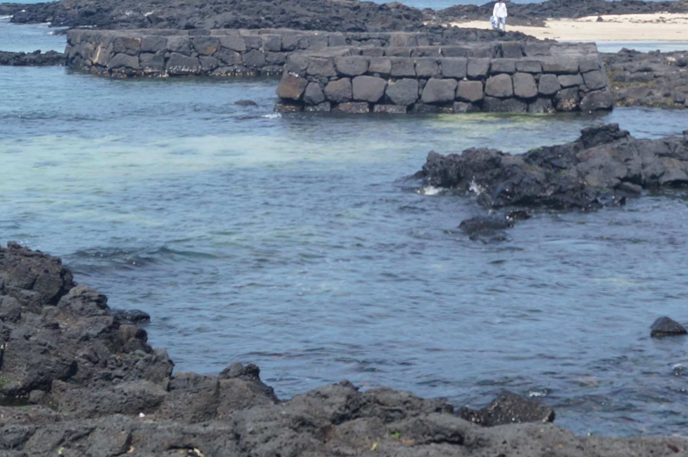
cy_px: -21
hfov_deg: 22.0
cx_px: 517
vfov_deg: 14.5
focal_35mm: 92
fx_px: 1756
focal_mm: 22
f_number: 8
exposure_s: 1/250
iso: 100
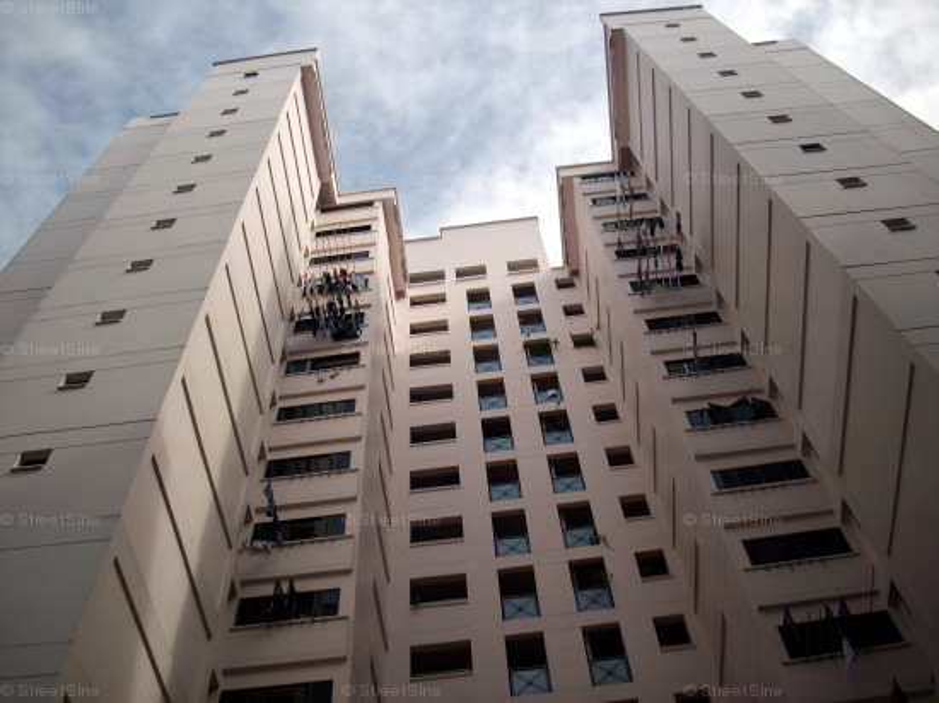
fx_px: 1003
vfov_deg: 38.6
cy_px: 352
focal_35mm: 37
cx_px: 470
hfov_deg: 50.2
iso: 80
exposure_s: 1/400
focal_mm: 6.2
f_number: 5.6
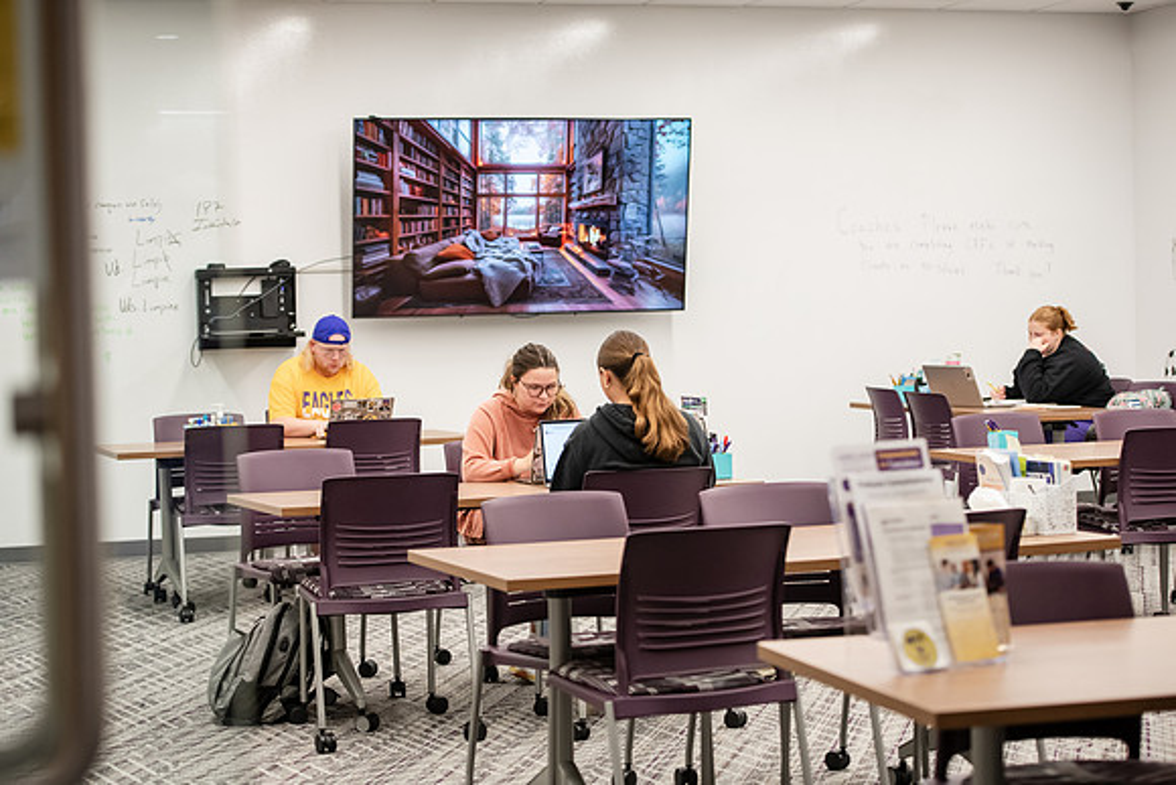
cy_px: 392
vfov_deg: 19.5
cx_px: 588
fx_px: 2287
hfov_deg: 28.8
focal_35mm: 70
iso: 1250
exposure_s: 1/200
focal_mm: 70
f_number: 3.2
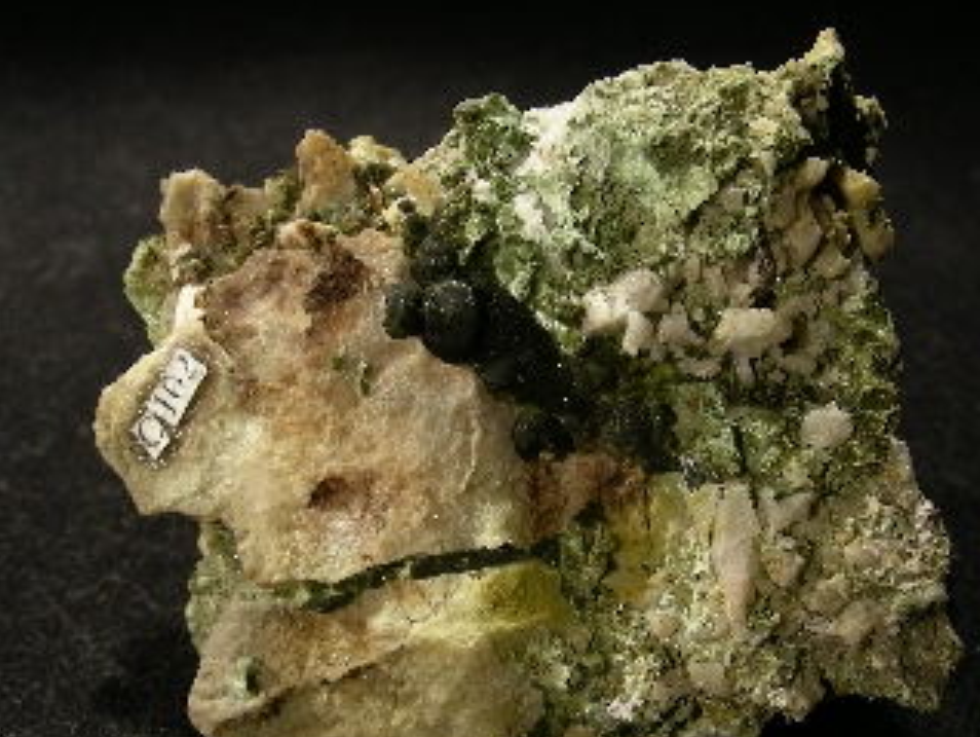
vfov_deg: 29.6
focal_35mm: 49
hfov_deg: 38.9
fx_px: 1388
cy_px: 438
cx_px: 530
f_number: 3.5
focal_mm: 6.3
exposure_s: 1/34.1
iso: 50
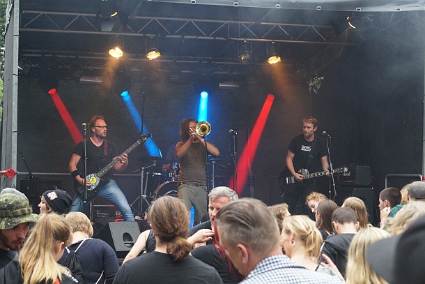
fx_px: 974
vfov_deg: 16.6
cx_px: 212
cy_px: 142
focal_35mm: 82
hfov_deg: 24.6
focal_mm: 55
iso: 1600
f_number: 5.6
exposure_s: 1/160
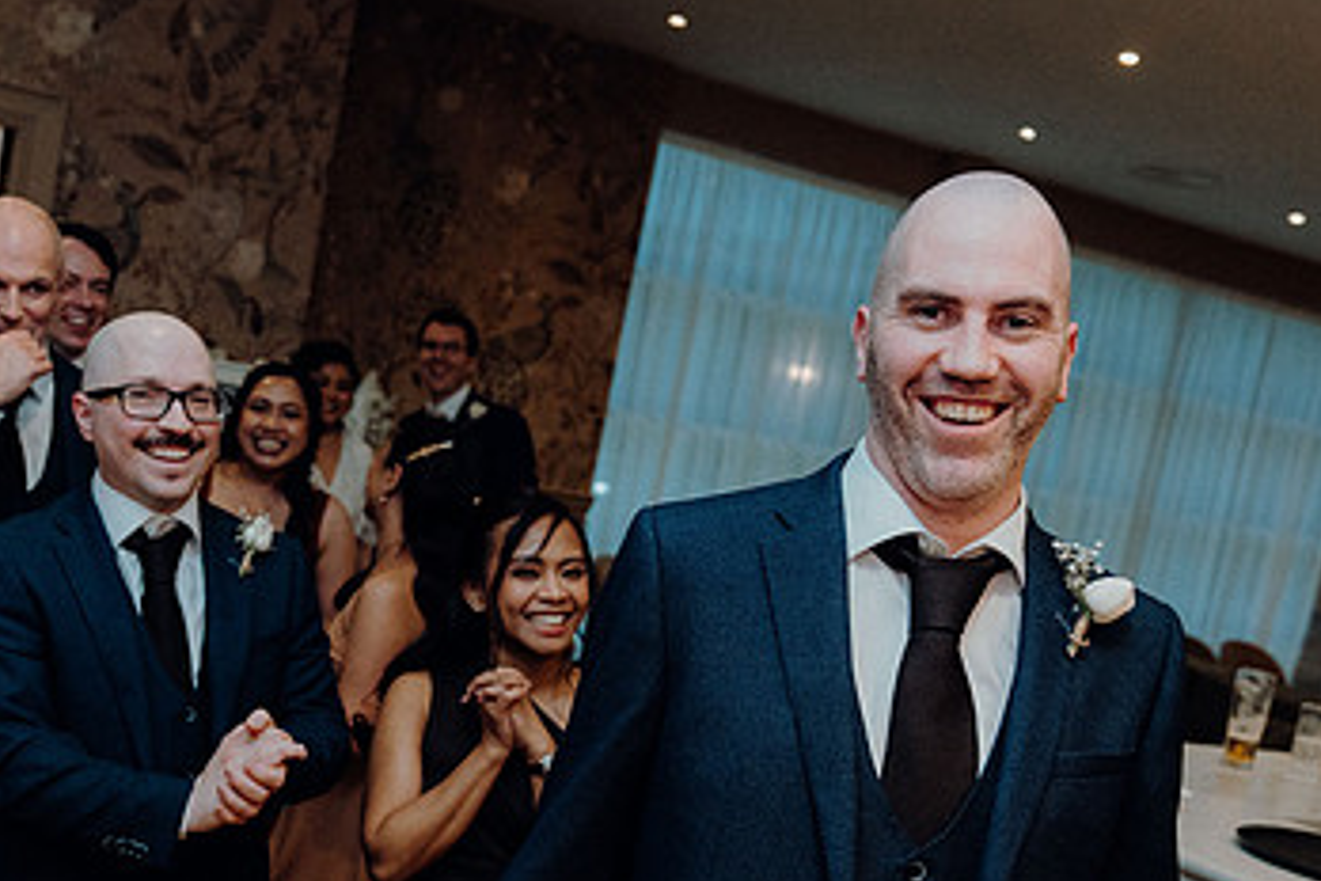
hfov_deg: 39.5
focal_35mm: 50
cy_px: 636
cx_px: 581
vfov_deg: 26.7
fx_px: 1835
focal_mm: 30
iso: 3200
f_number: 3.5
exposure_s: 1/160
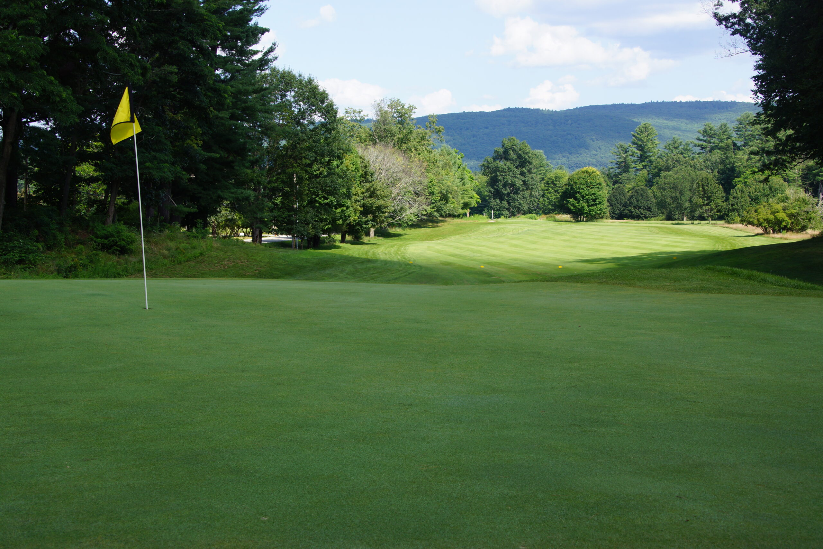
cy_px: 274
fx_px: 1029
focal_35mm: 45
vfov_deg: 29.9
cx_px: 412
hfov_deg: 43.6
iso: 100
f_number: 7.1
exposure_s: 1/160
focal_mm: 30
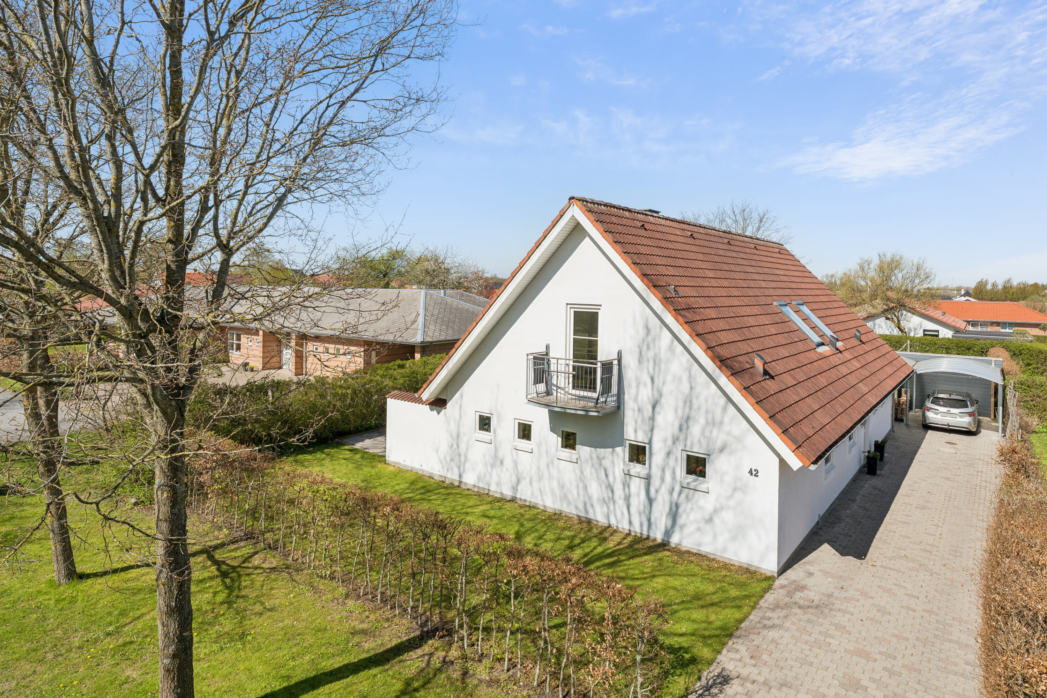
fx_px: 582
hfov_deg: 84.0
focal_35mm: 20
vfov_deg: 61.9
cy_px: 349
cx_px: 524
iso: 400
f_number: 10
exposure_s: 1/640
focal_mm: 20
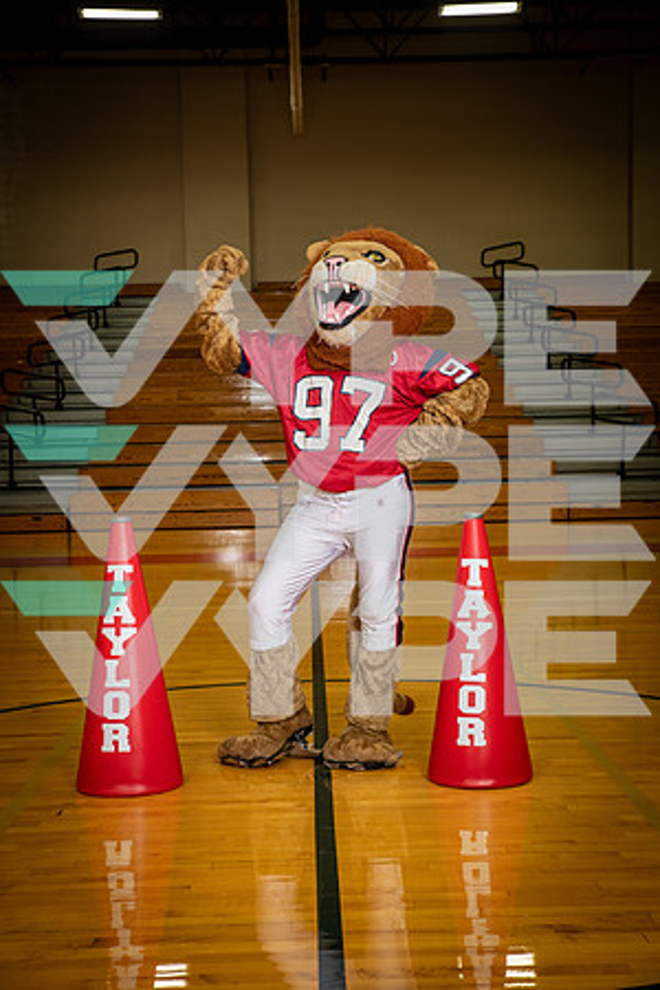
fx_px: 1540
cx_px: 330
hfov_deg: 24.2
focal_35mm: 56
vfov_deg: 35.6
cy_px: 495
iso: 800
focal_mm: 56
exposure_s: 1/160
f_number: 7.1
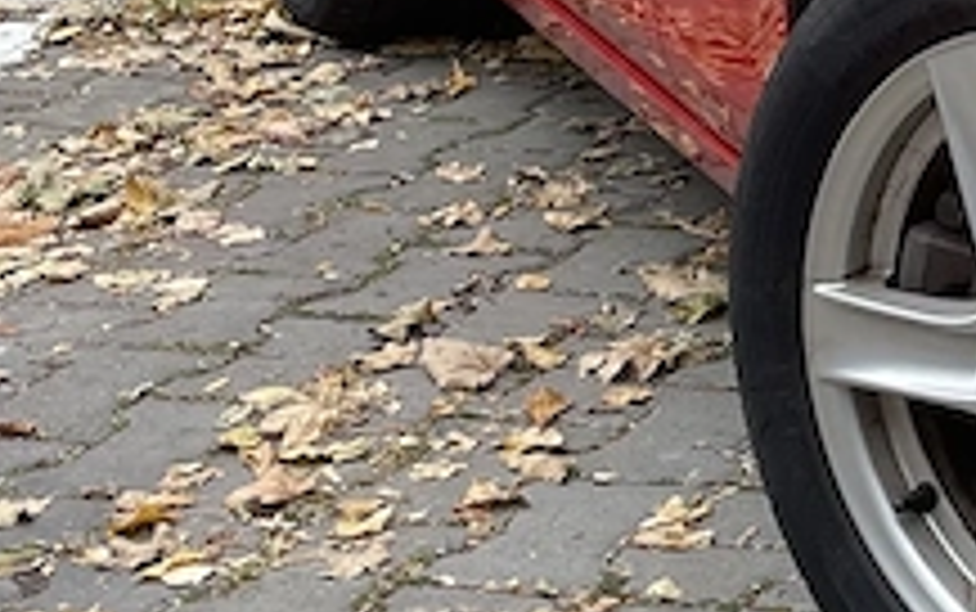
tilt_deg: -9.7
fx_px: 3381
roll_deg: -0.1
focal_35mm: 127
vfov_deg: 10.2
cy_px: -112
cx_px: 1574
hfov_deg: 14.9
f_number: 1.6
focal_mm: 4.2
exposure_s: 1/121
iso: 40
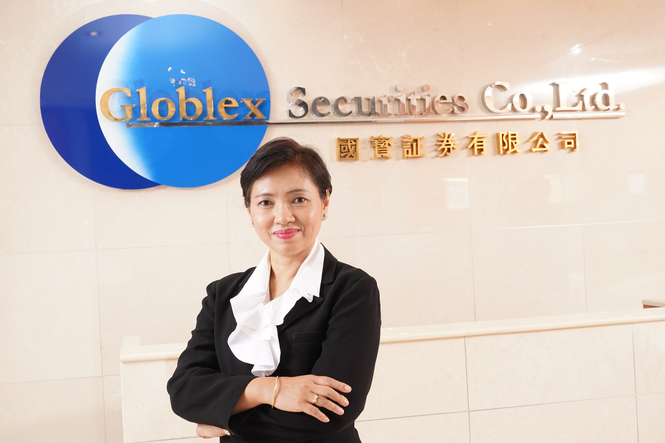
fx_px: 886
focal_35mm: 48
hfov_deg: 41.1
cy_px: 222
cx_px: 332
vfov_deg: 28.1
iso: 500
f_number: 9
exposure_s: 1/125
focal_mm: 48
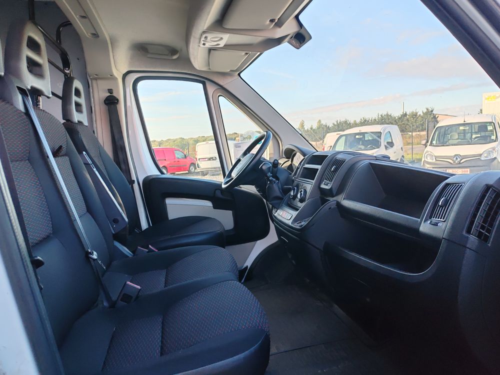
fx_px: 390
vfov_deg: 51.4
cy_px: 188
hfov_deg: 65.3
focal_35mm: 27
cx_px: 250
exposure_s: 1/100
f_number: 1.9
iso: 64
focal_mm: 6.12
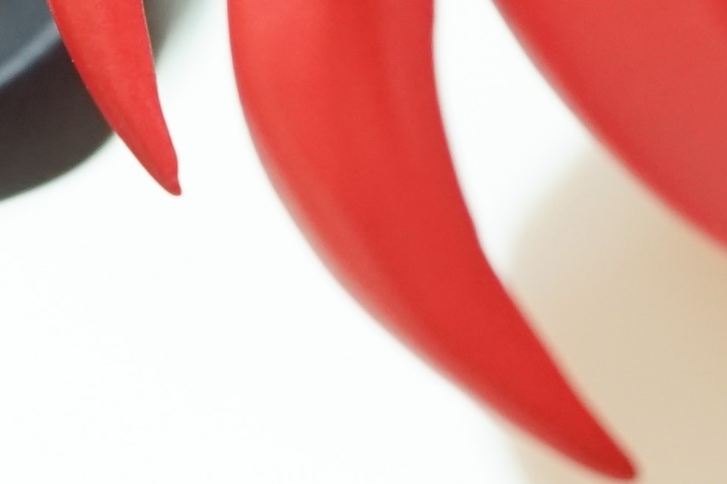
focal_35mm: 302
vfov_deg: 4.4
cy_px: -880
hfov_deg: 6.5
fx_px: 6098
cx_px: -912
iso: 1000
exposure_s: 1/60
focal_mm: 50
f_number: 5.6
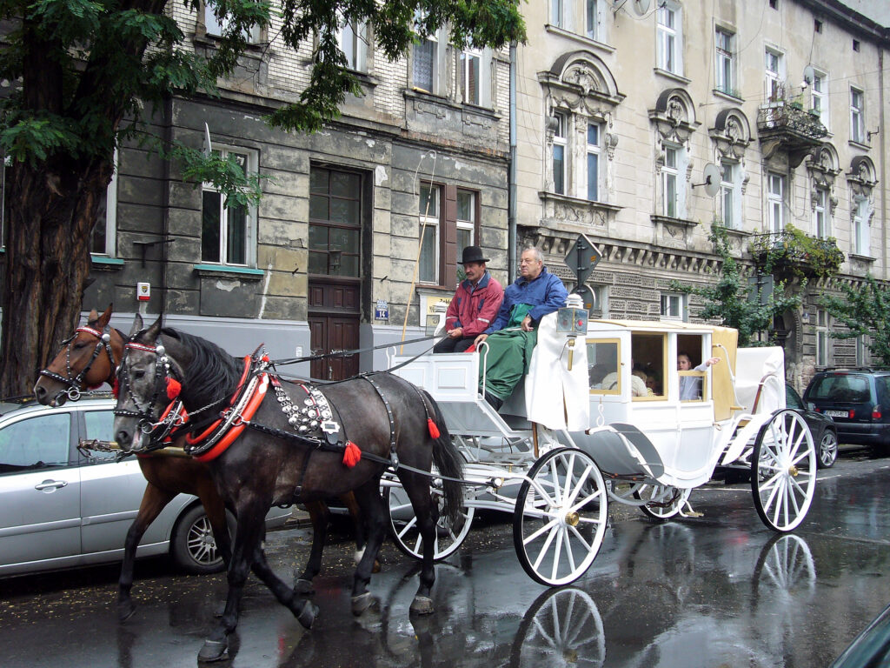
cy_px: 334
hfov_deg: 47.9
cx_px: 445
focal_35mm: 39
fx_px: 1003
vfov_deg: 36.8
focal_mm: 6.4
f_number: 3.2
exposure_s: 1/200
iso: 80
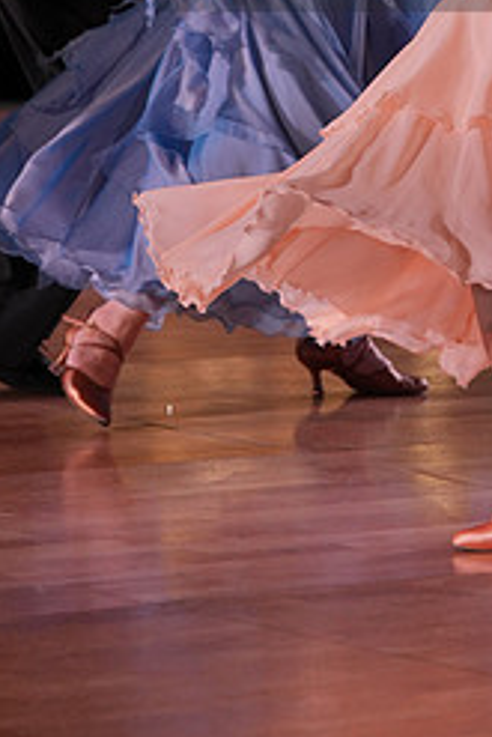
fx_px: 5670
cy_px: -87
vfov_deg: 7.4
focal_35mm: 277
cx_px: 571
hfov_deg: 5.0
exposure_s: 1/400
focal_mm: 118
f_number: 4
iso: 1000
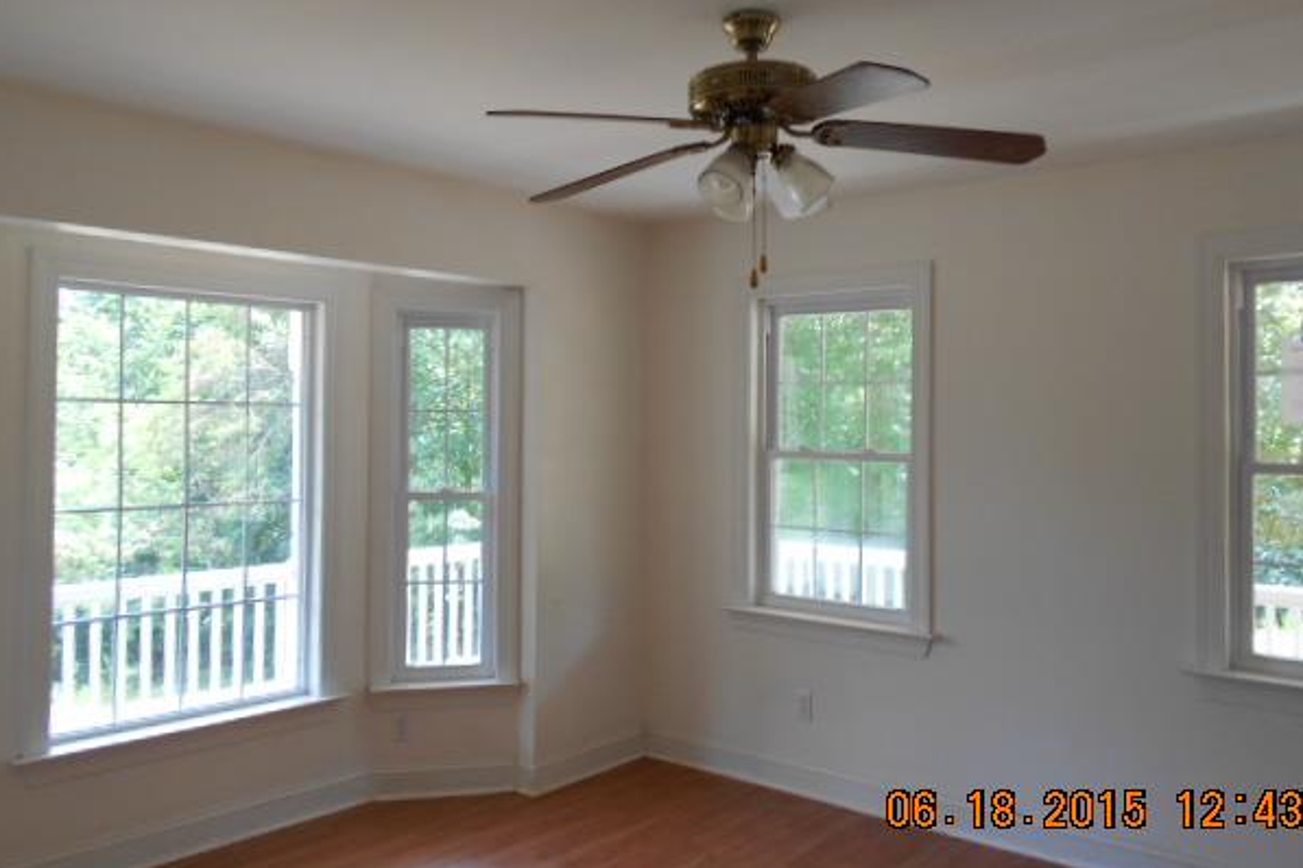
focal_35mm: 29
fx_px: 1050
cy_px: 399
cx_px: 688
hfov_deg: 63.6
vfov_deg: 44.9
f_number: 3.2
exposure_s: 1/50
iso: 80
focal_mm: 4.6
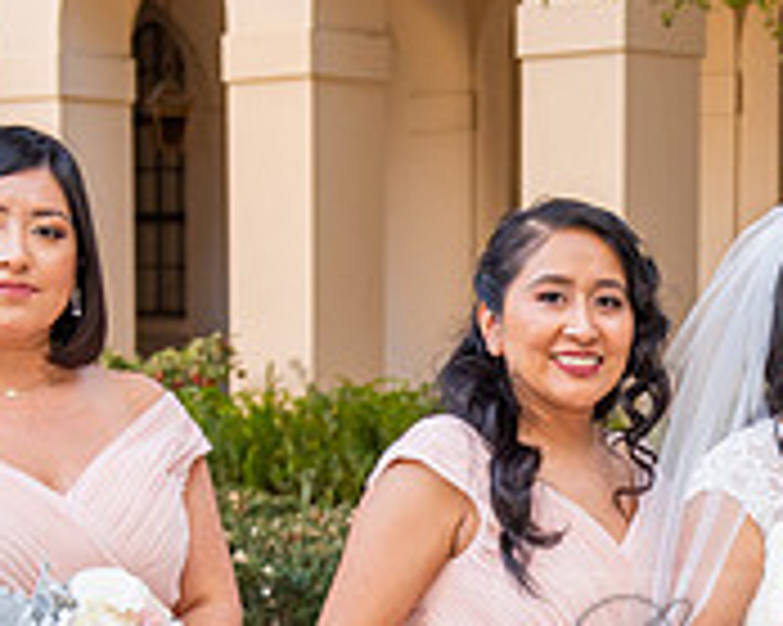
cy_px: 678
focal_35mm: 138
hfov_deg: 13.6
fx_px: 3196
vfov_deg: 11.0
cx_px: 886
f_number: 4.5
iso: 640
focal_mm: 44
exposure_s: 1/200
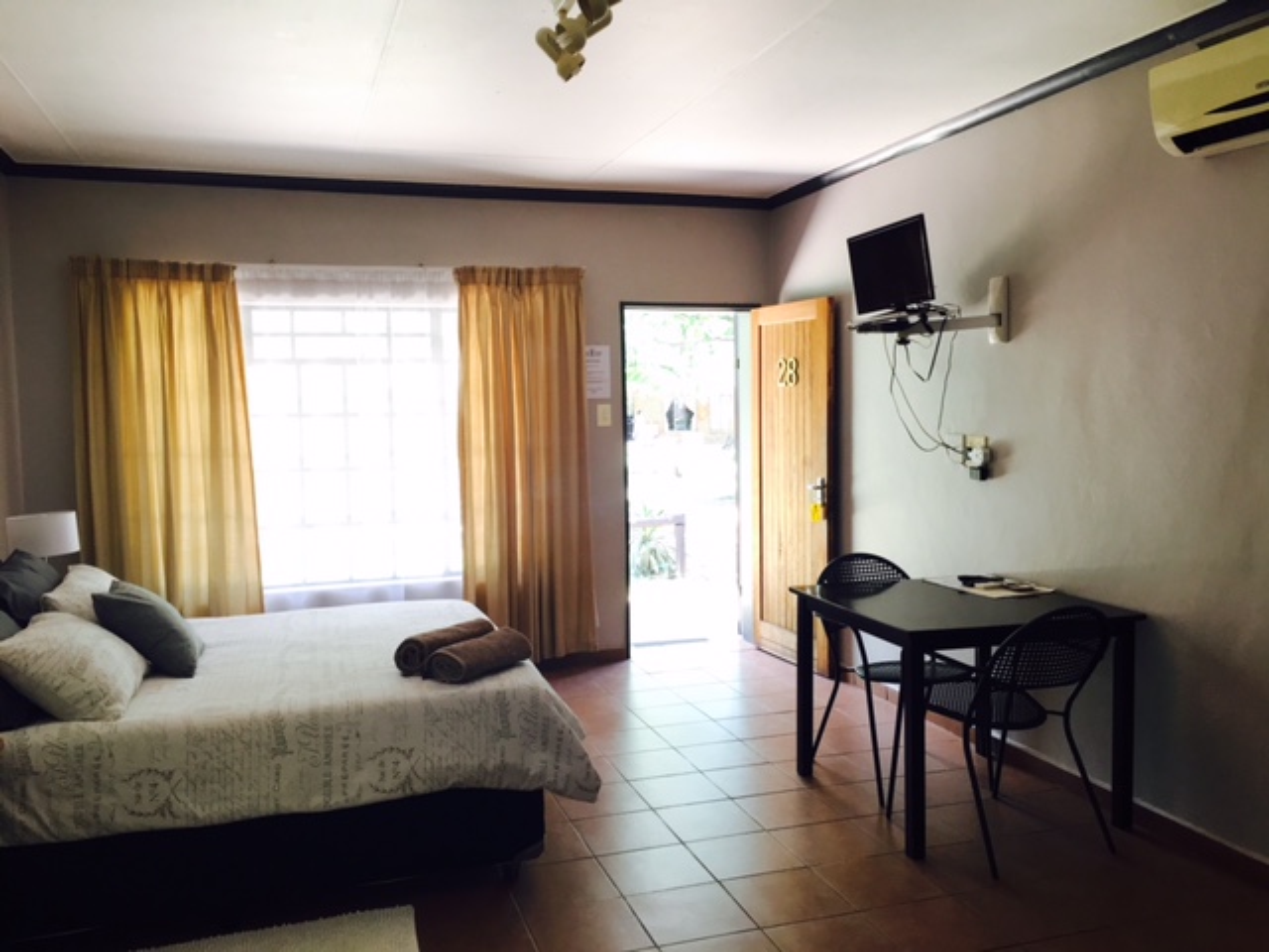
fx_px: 1063
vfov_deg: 48.2
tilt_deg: -3.8
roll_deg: +0.5
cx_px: 634
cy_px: 476
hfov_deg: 61.7
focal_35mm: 29
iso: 80
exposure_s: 1/33
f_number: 2.2
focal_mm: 4.15
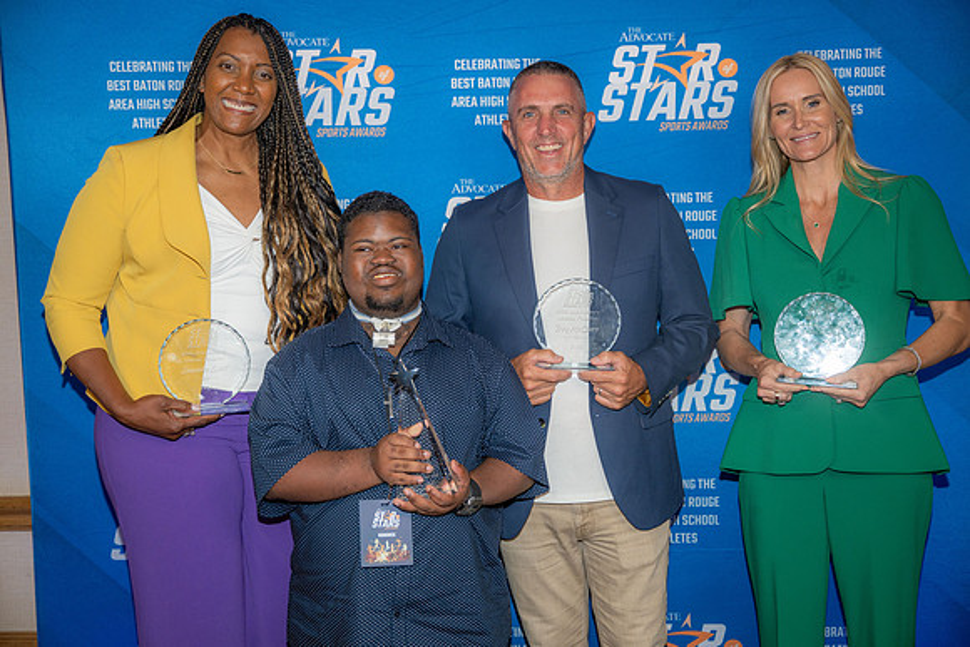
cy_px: 324
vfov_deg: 29.9
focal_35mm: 45
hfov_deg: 43.6
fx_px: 1213
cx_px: 485
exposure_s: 1/160
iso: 320
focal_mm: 45
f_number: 3.2
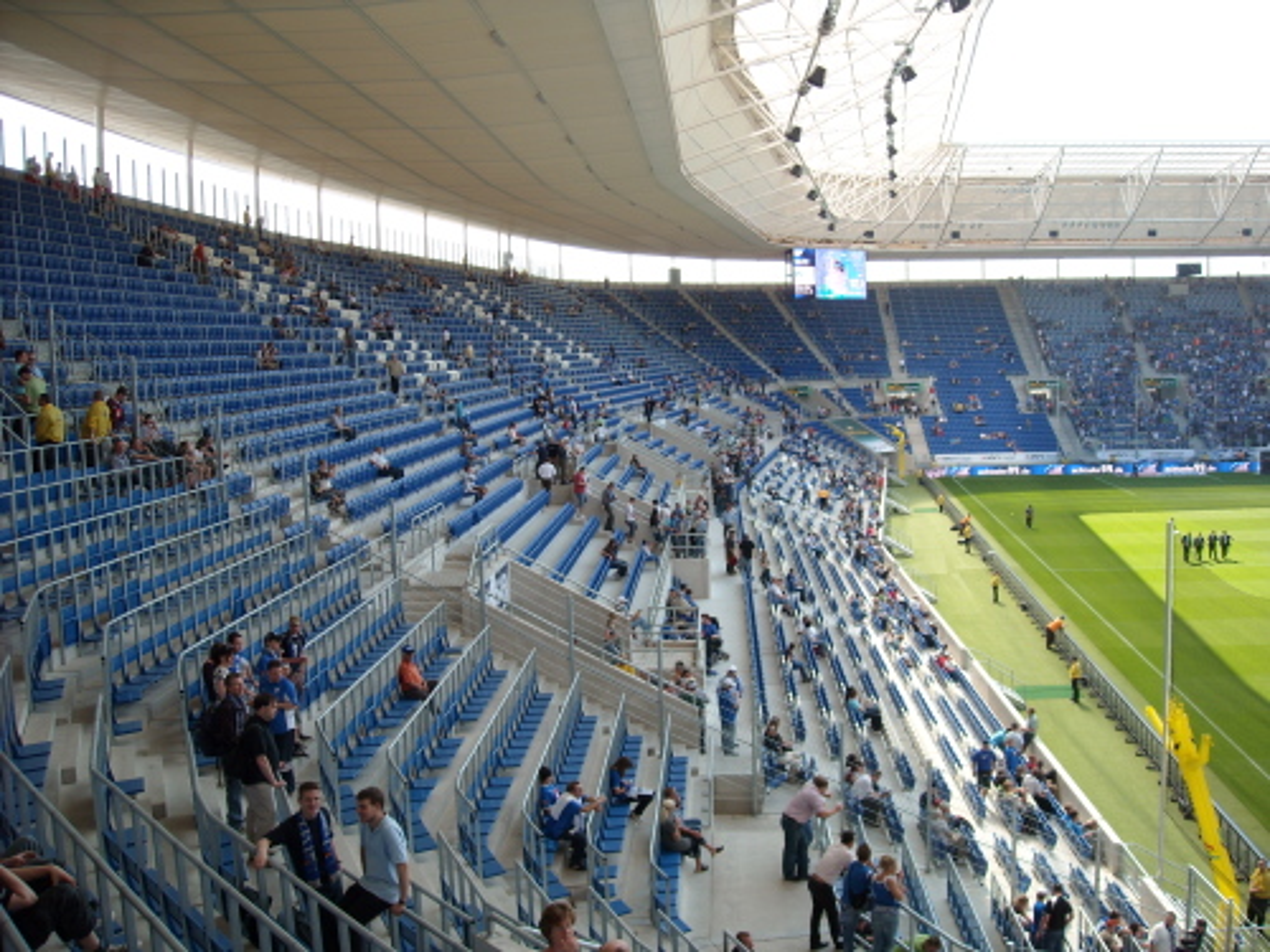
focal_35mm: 35
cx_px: 635
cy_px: 476
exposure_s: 1/228
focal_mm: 5.7
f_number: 2.8
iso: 64
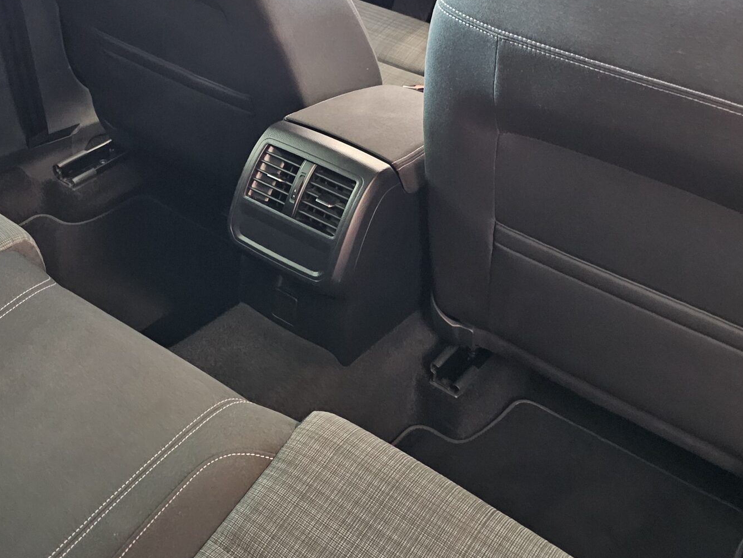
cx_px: 272
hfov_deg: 42.6
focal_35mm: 44
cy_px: 215
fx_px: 945
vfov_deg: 32.8
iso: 2000
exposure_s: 1/16.7
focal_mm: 6.3
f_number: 1.7
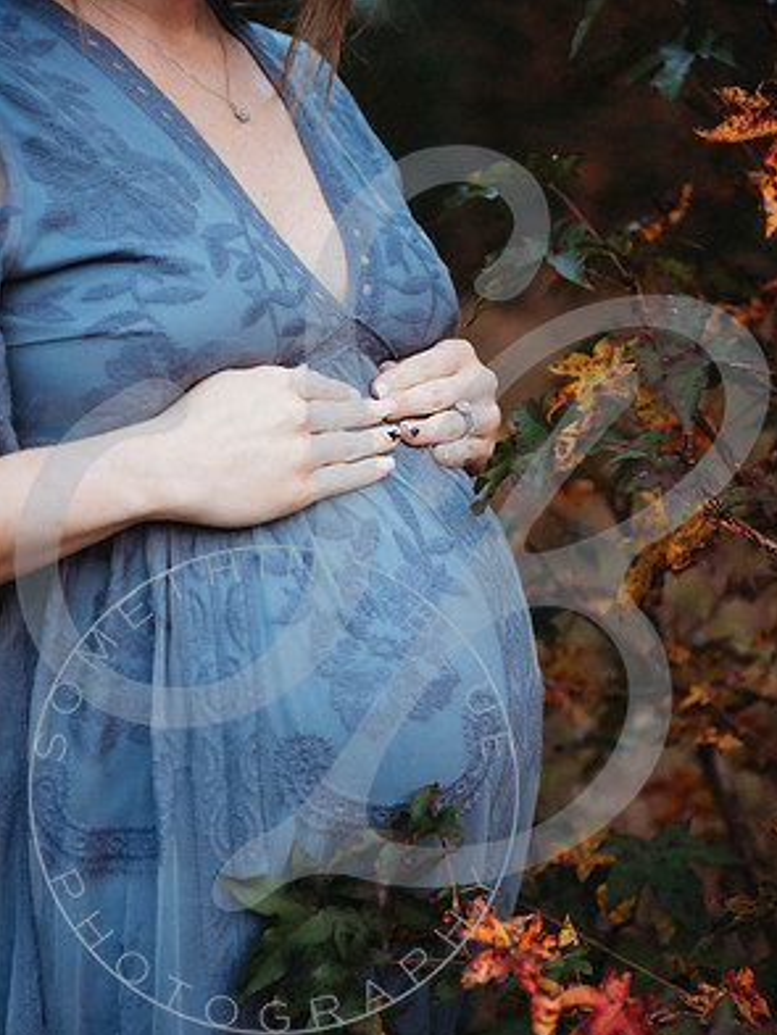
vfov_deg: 25.3
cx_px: 392
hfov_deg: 19.1
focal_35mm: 77
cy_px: 590
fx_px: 2303
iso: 400
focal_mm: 70
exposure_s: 1/250
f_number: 2.8
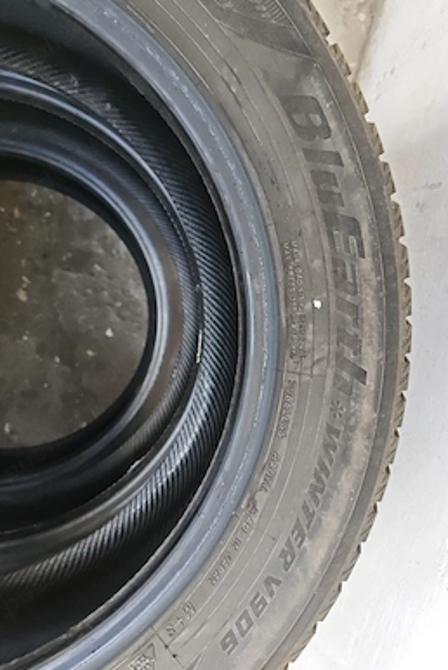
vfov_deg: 65.4
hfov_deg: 46.4
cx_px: 241
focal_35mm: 28
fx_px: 522
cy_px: 335
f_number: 1.5
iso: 200
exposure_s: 1/187
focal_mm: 4.94
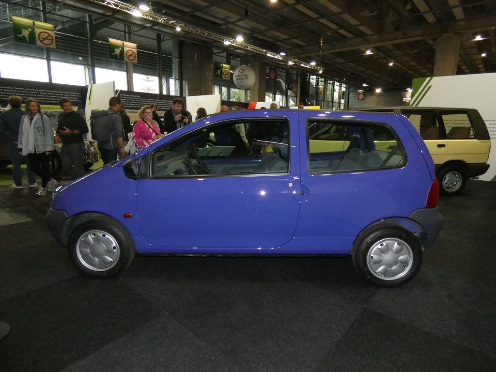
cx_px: 248
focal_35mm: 20
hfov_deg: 81.7
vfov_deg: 66.0
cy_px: 186
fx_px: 287
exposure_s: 1/320
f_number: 2.8
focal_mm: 3.6
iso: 800
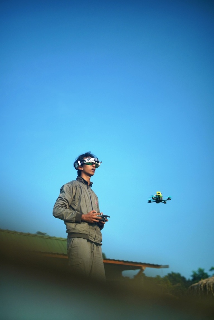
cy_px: 160
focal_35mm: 50
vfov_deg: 39.6
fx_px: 446
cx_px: 107
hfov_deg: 27.0
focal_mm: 50
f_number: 1.8
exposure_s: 1/1250
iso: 400
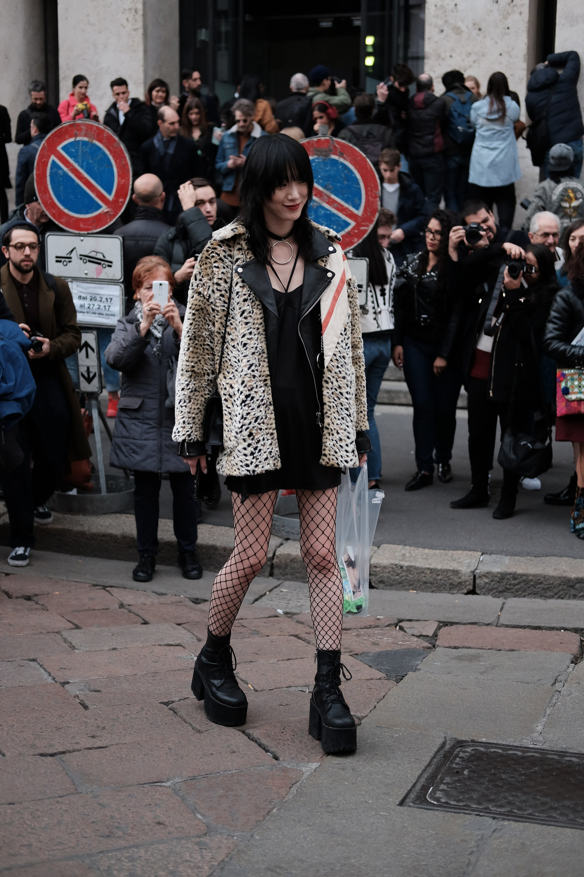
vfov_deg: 37.5
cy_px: 438
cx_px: 292
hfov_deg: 25.5
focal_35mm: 53
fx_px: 1290
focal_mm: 35
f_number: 2
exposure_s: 1/1600
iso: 800
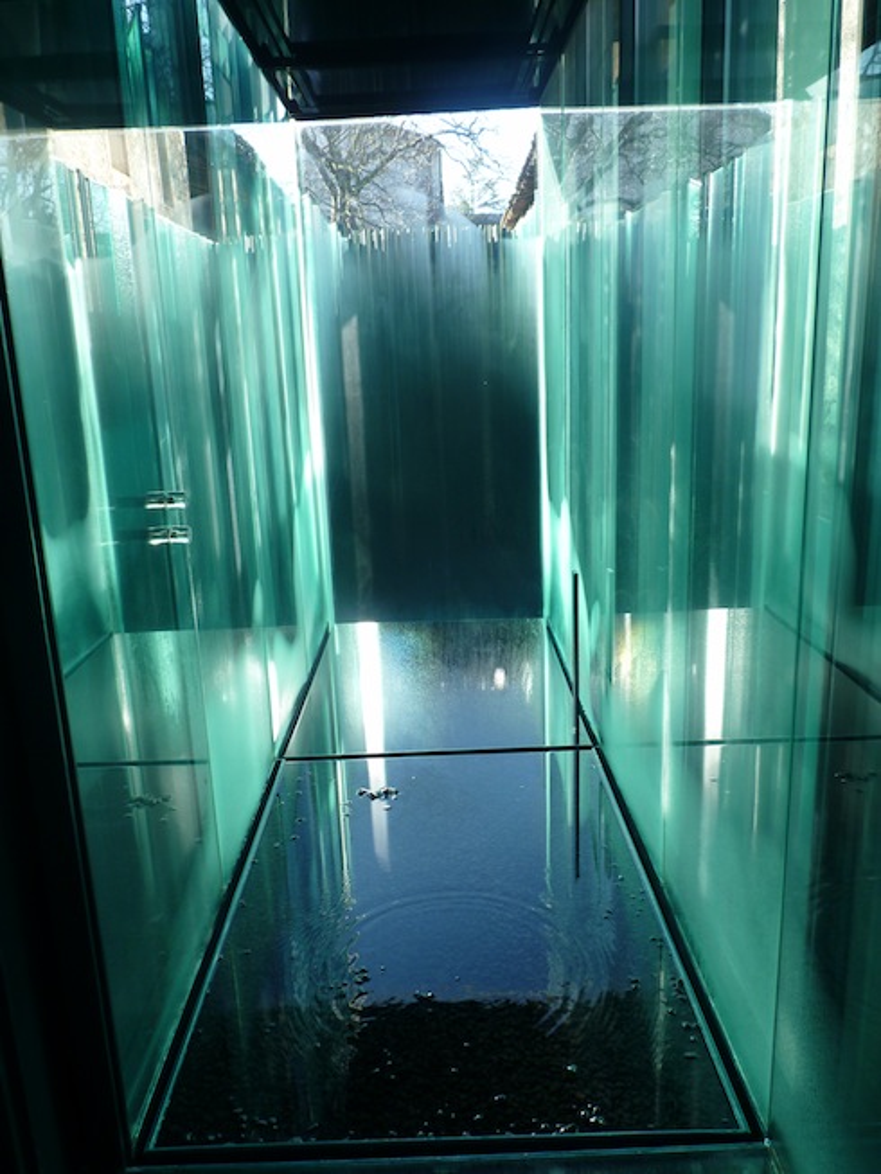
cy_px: 587
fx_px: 916
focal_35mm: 27
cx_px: 440
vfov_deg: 65.3
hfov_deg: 51.4
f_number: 2.8
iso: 80
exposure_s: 1/60
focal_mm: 4.8
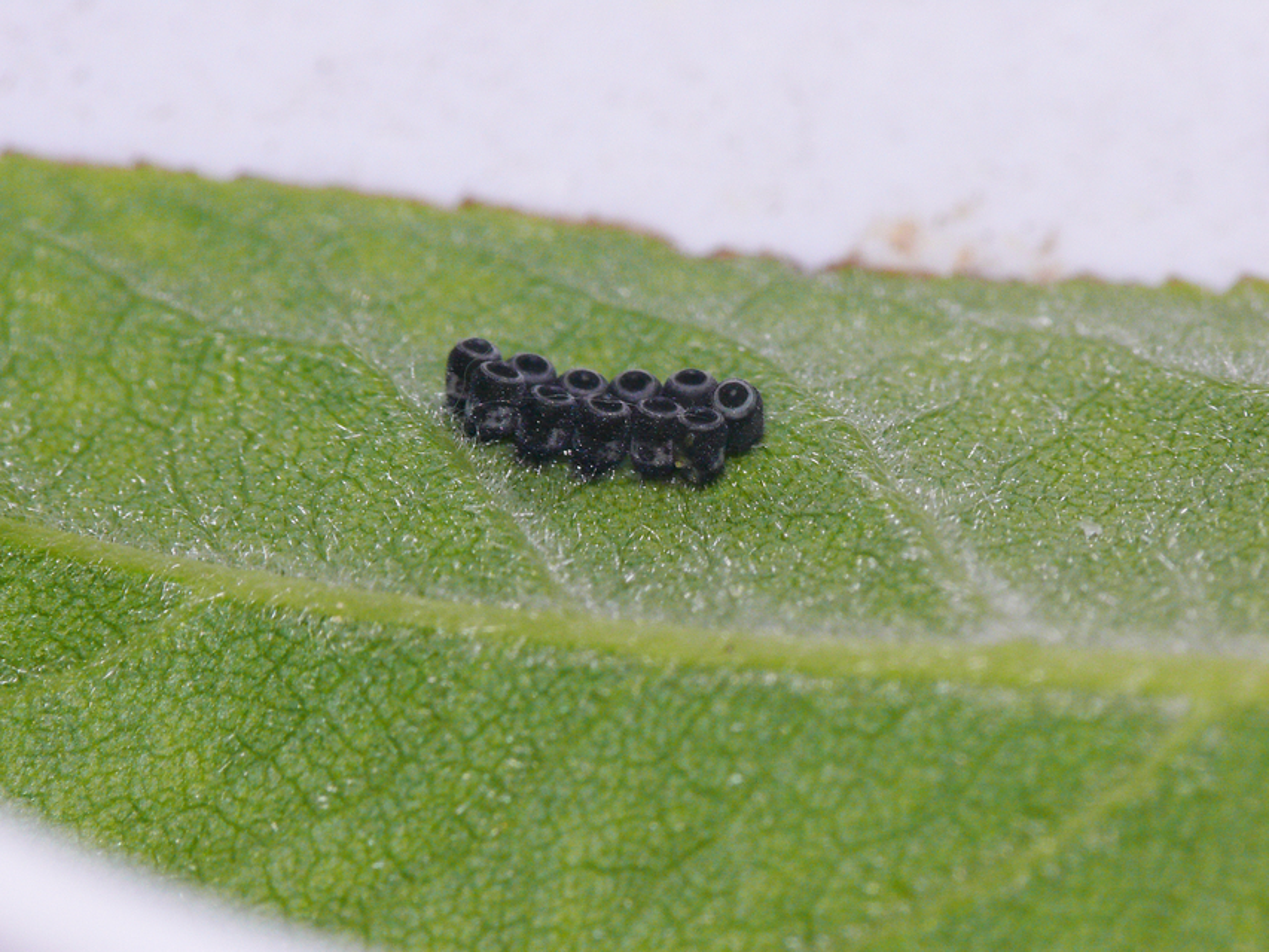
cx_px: 634
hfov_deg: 4.7
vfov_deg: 3.5
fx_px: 15399
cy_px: 476
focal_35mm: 420
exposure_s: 1/30
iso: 200
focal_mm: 88.8
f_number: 11
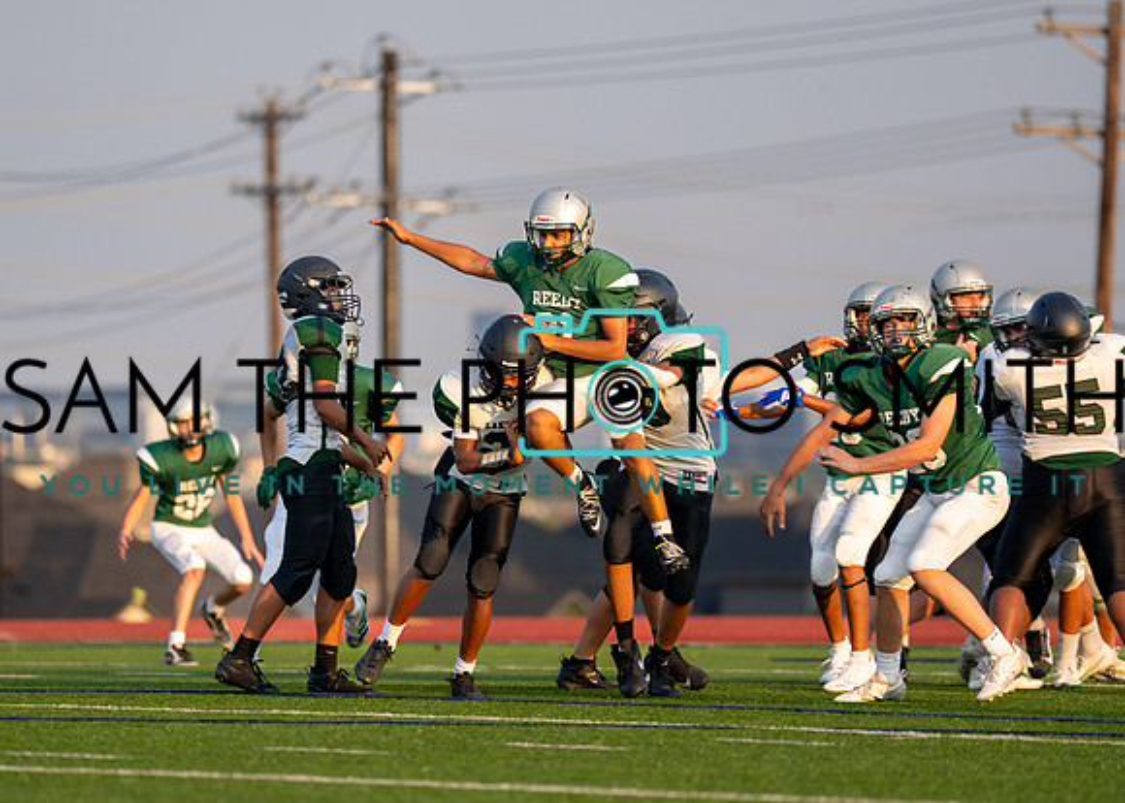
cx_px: 519
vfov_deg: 5.2
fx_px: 8795
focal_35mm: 275
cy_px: 459
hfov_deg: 7.3
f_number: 2.8
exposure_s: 1/1250
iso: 160
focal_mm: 200
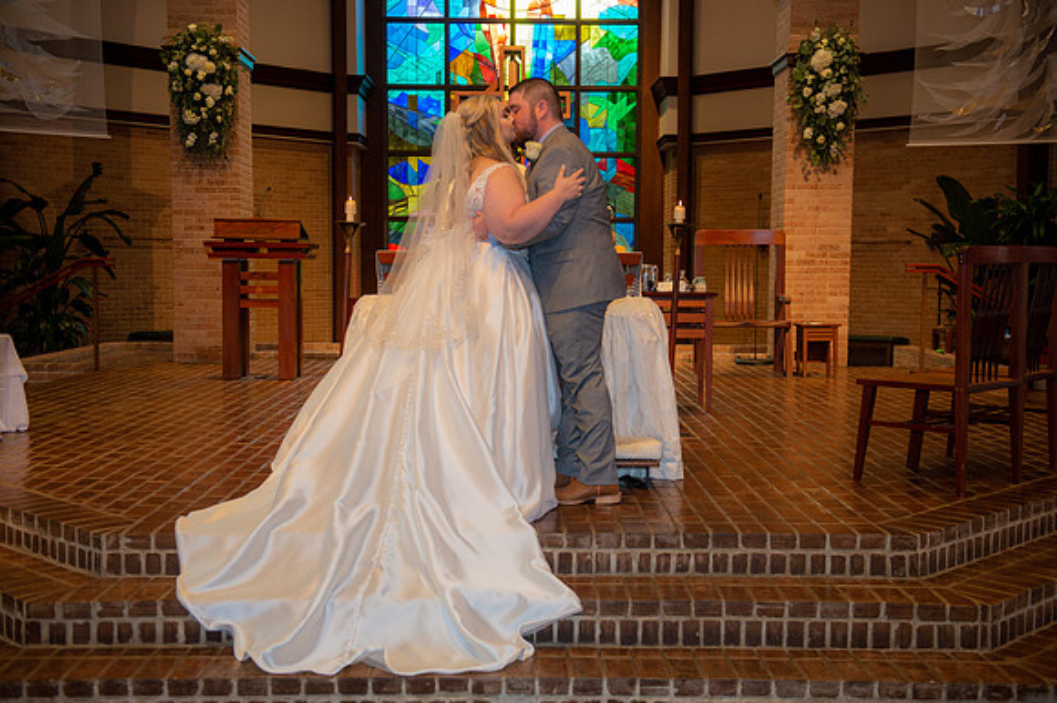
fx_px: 1291
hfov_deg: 44.5
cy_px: 352
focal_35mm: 44
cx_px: 528
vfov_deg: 30.5
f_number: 3.5
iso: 1250
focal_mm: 44
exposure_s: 1/125
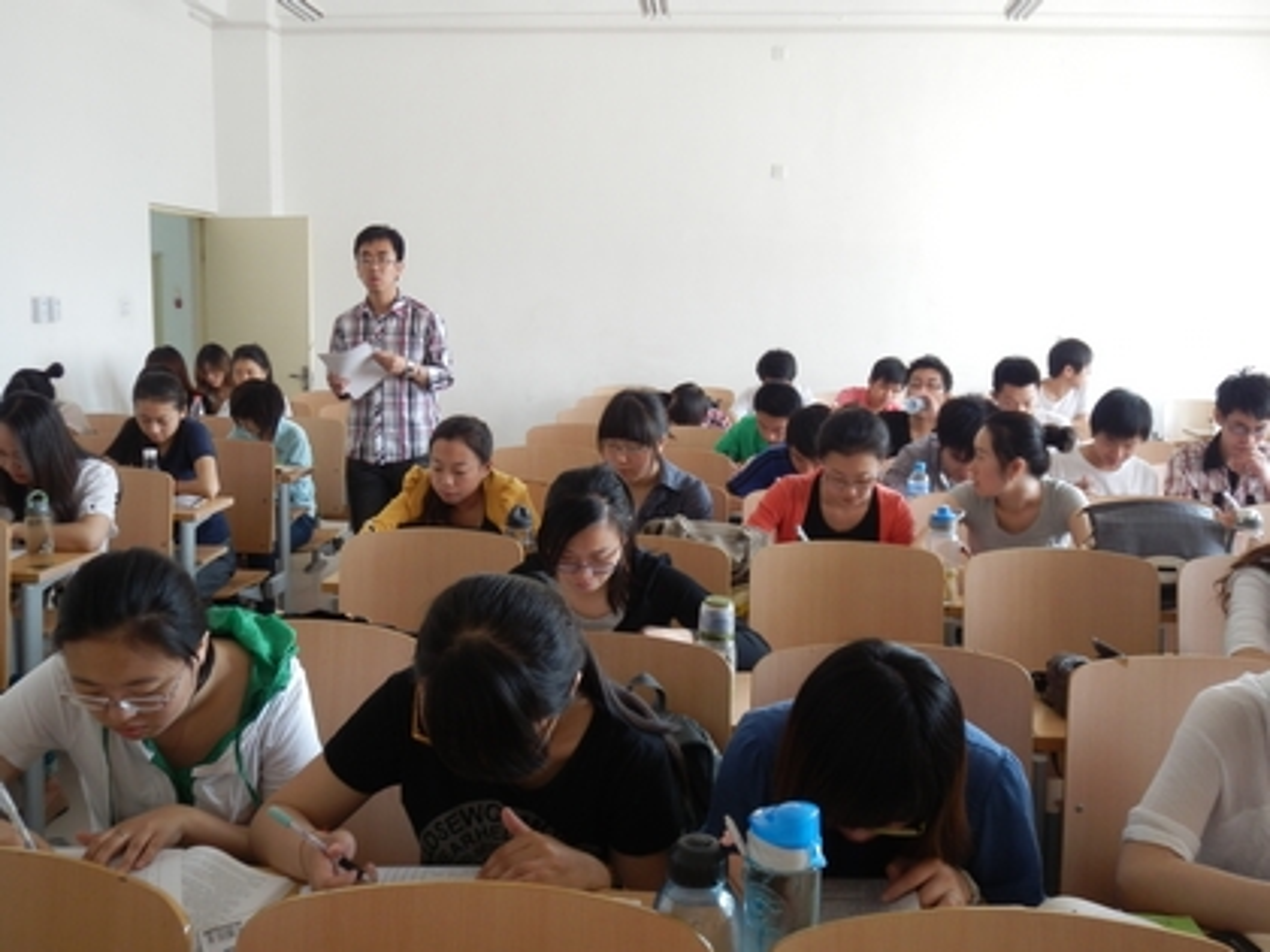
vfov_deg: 42.9
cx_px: 635
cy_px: 476
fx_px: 1211
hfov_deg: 55.4
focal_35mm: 33
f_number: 3.7
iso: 200
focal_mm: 5.9
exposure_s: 1/20
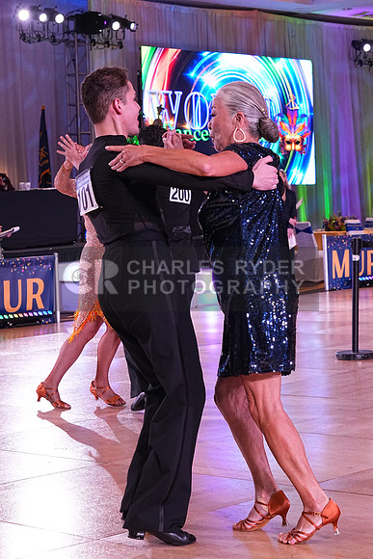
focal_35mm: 91
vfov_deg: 22.4
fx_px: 1413
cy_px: 280
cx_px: 186
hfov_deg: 15.0
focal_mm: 61
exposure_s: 1/250
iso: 2500
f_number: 7.1
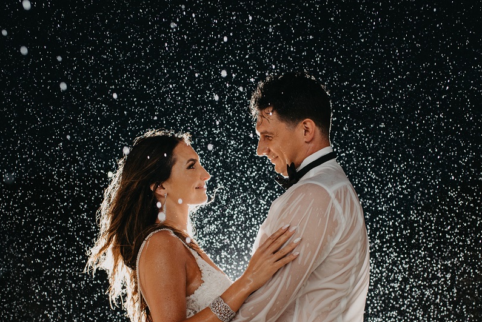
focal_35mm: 53
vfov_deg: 25.3
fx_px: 710
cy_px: 234
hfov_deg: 37.5
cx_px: 233
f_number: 4.5
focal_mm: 35
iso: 800
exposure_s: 1/160
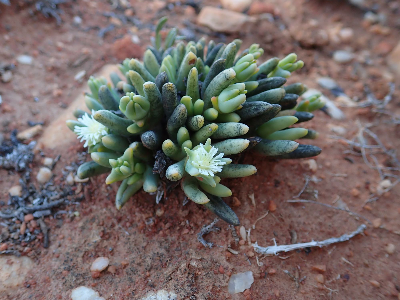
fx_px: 347
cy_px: 150
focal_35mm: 30
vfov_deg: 46.8
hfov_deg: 60.0
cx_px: 200
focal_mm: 5.5
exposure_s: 1/125
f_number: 2.3
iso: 125
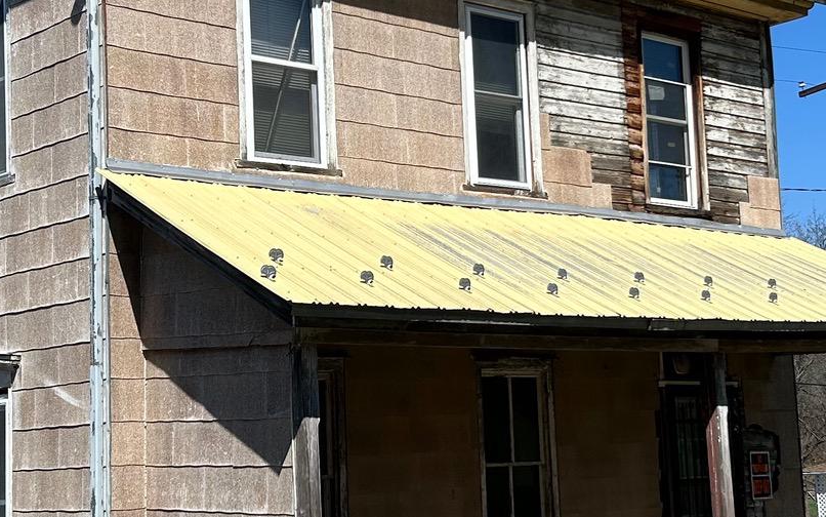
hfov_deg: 29.4
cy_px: 245
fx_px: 1576
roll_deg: +2.4
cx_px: 400
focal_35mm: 70
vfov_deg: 18.6
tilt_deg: +7.4
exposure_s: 1/5882
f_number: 1.5
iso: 50
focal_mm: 5.7
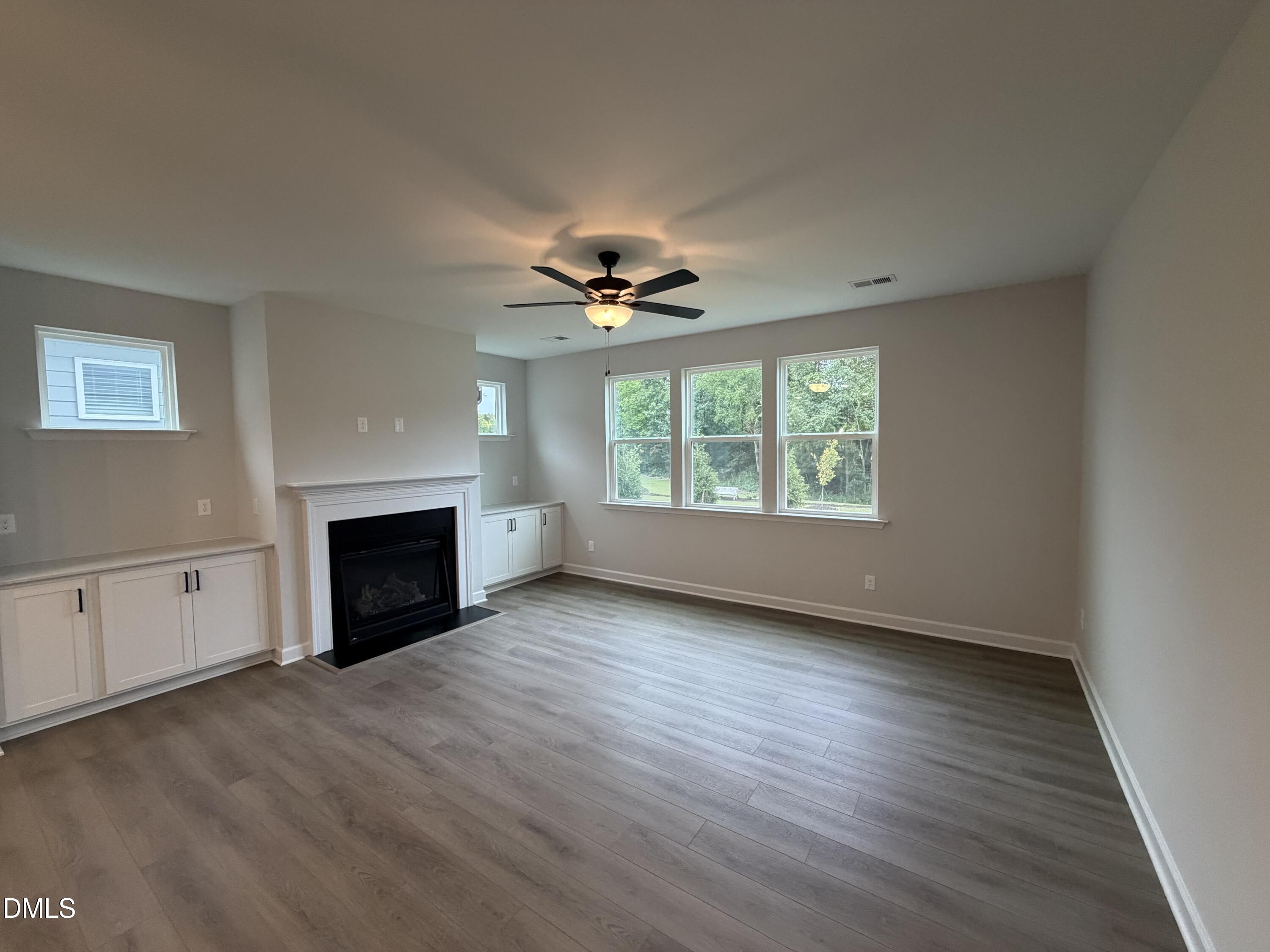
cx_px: 635
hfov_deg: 102.1
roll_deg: -0.2
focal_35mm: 14
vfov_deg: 85.7
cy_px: 476
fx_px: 514
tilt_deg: -2.6
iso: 320
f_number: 2.2
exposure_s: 1/120
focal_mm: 2.22
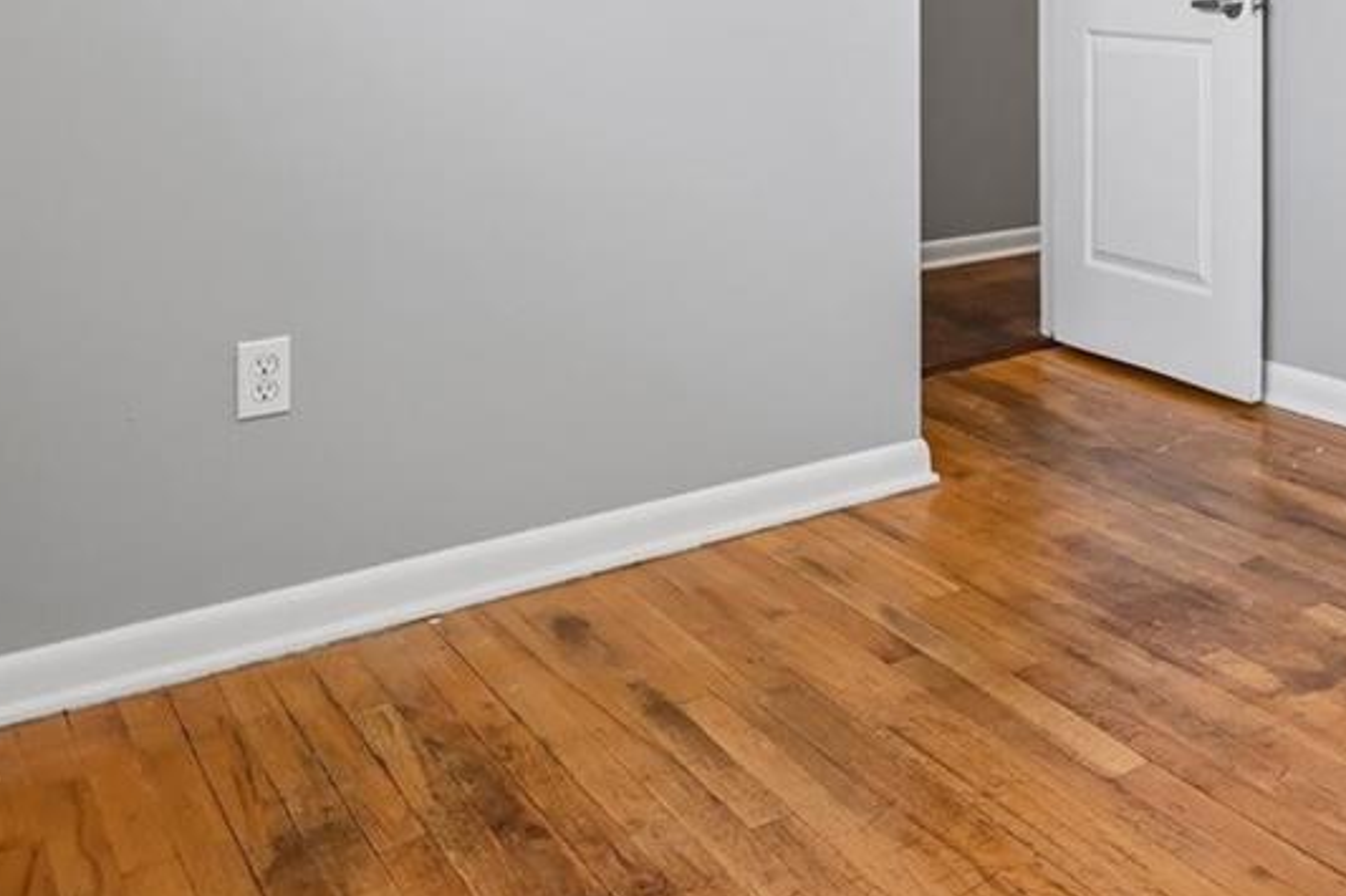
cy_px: -111
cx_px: 1253
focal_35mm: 42
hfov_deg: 42.0
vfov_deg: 28.6
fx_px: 1570
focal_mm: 14
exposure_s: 1/15
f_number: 10
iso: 400
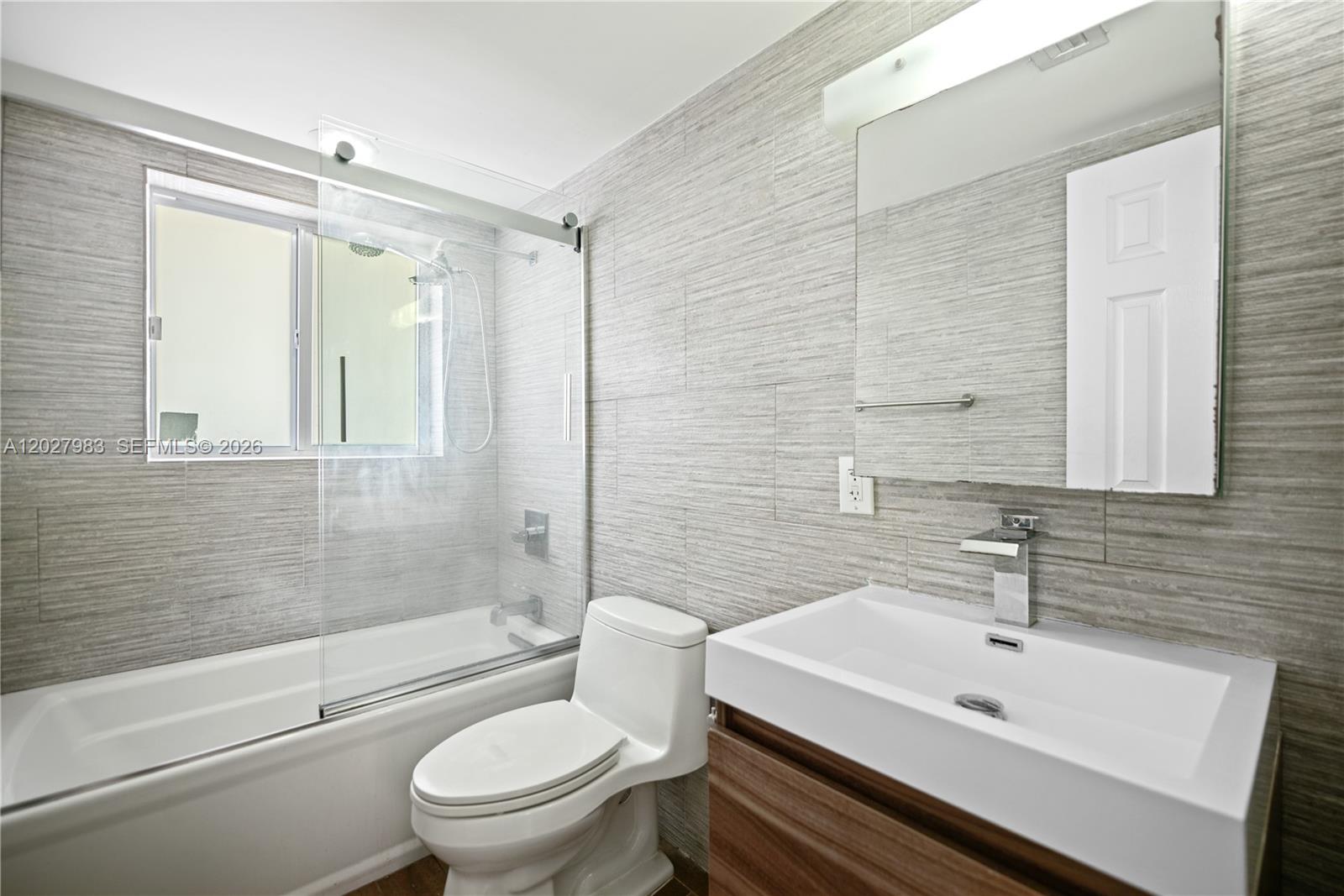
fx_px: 560
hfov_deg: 100.4
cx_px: 672
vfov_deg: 77.3
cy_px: 448
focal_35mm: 15
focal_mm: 15
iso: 100
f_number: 2.8
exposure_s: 1/20
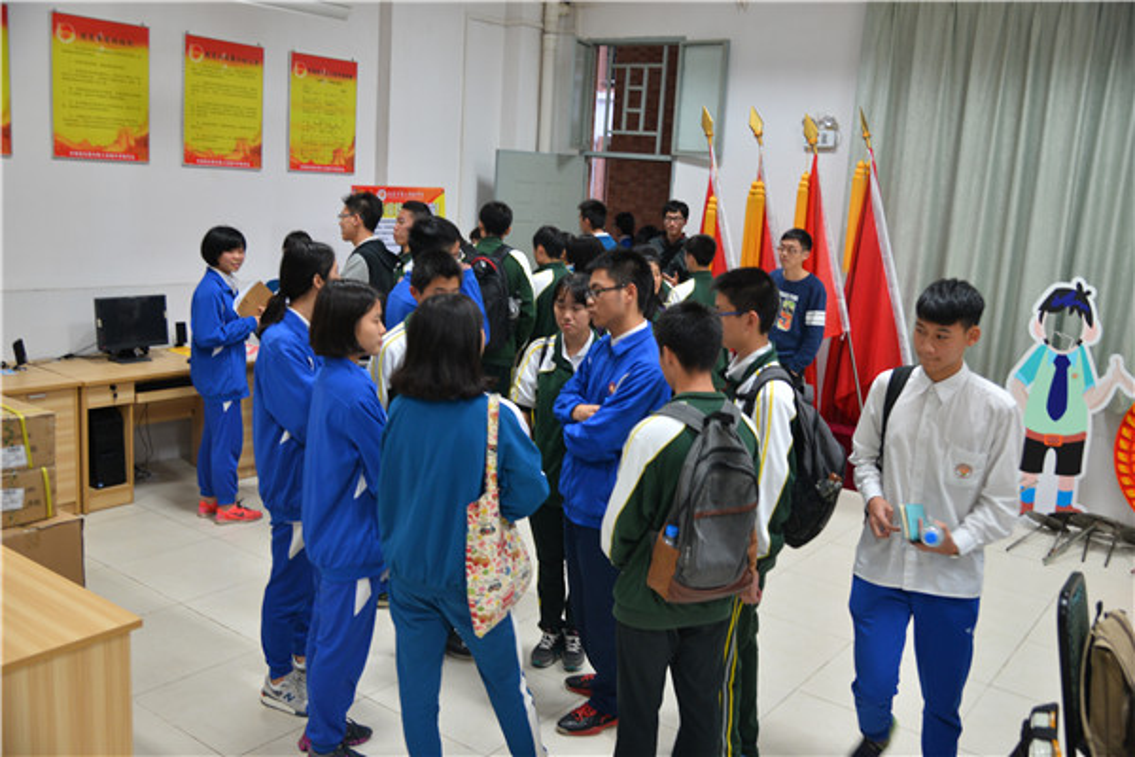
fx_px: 1009
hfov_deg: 58.7
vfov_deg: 41.1
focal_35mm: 32
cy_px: 378
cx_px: 568
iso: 800
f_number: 4
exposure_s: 1/30
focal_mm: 32
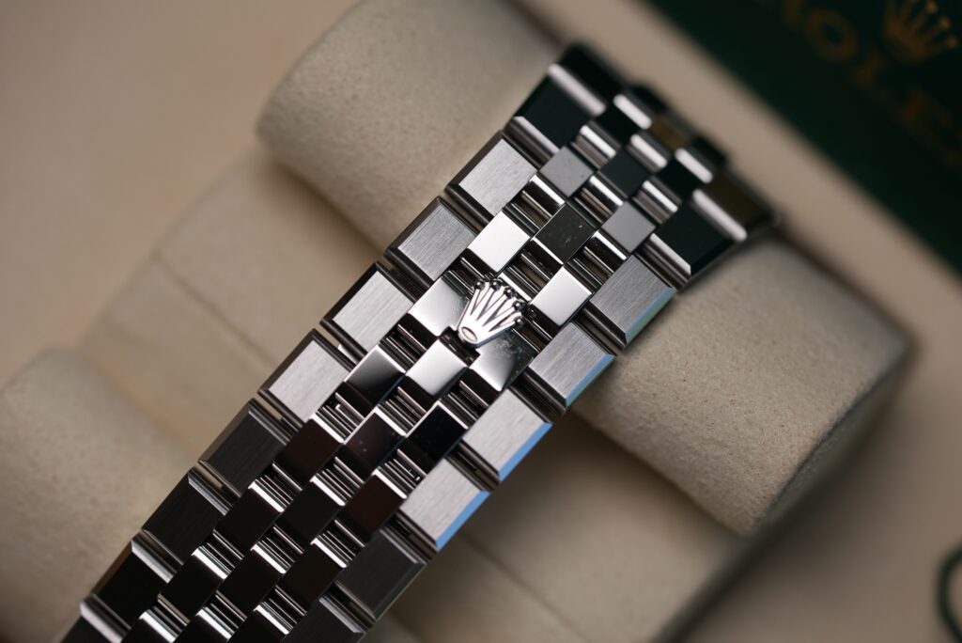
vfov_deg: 15.2
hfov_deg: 22.6
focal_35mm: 90
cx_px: 481
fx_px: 2406
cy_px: 322
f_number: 4
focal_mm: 90
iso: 80
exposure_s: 1/250
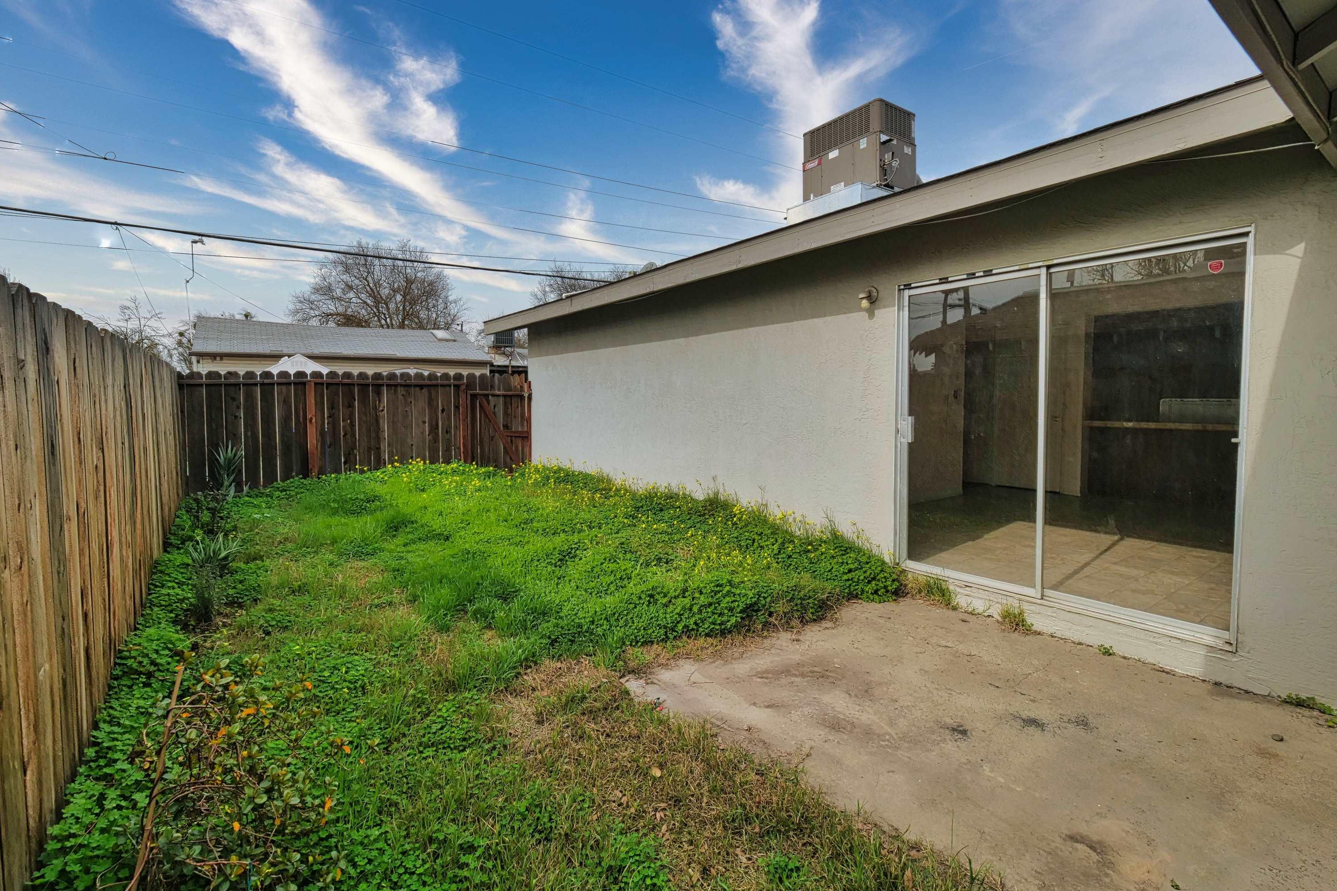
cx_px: 655
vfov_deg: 77.3
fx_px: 557
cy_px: 426
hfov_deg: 100.4
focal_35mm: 15
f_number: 9
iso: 125
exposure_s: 1/250
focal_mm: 7
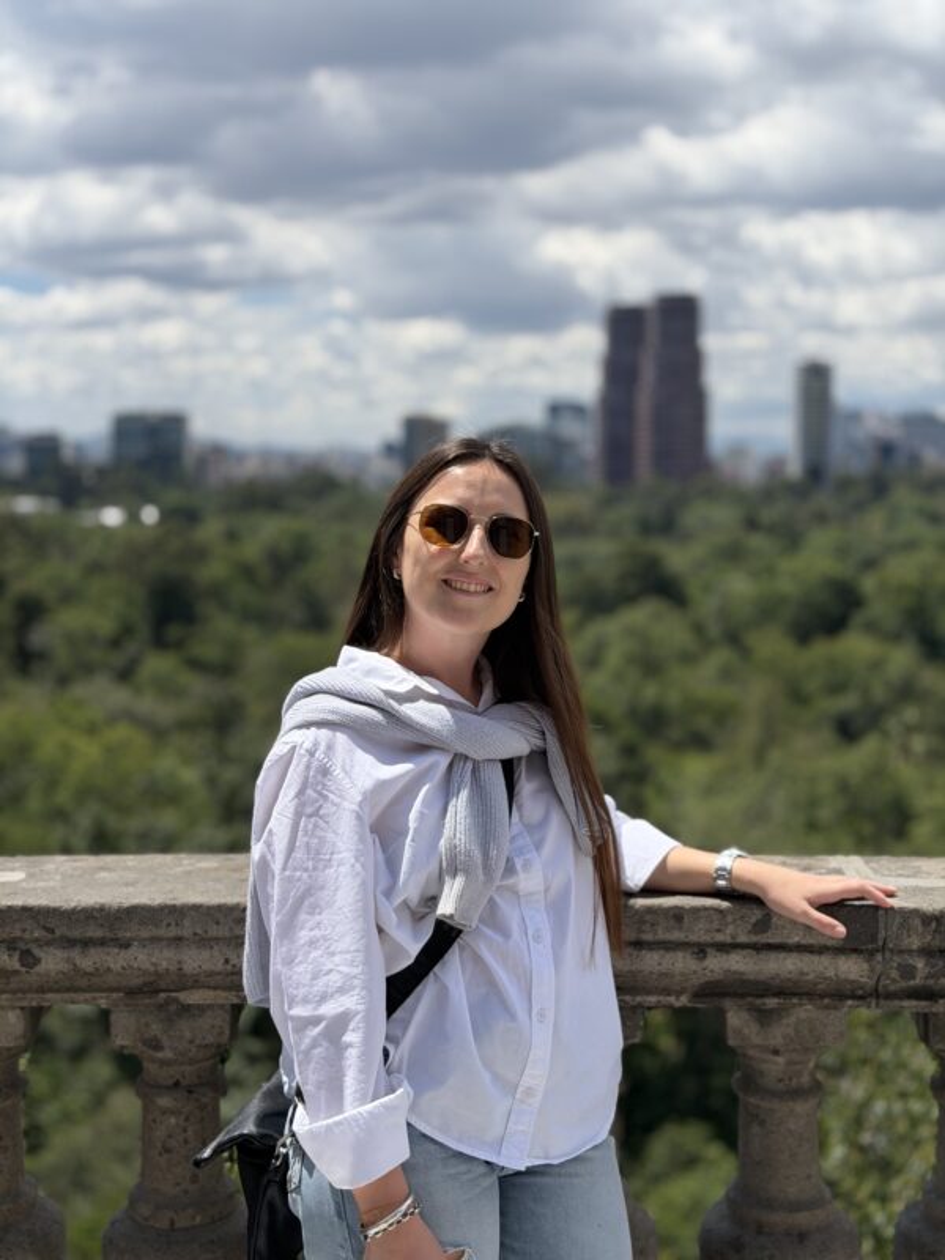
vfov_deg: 39.7
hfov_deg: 30.3
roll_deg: -0.3
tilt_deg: -5.8
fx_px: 1747
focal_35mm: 48
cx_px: 472
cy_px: 630
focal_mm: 6.76
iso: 64
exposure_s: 1/5587
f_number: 1.78
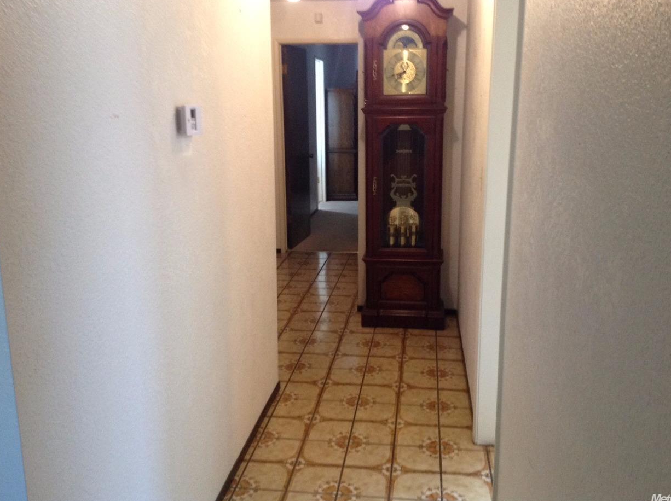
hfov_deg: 50.2
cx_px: 351
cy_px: 240
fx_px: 716
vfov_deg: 38.6
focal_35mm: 37
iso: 250
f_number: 2.4
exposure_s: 1/15
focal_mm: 4.28
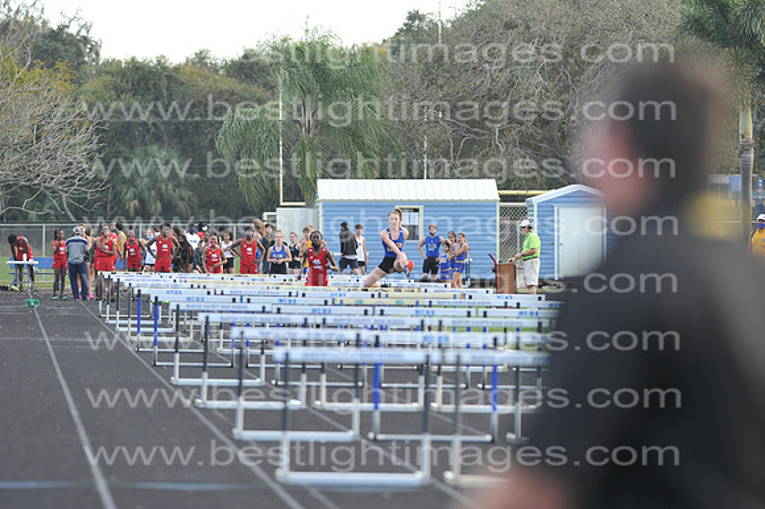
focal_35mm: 300
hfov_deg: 6.9
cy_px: 254
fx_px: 6371
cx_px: 382
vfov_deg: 4.6
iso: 800
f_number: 4.5
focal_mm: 300
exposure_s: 1/800
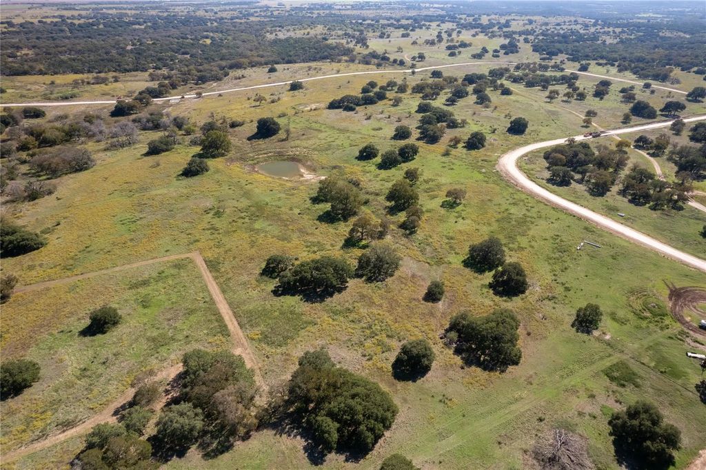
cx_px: 353
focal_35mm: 22
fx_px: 431
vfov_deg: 57.2
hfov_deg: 78.6
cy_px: 235
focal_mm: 8.38
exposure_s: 1/1000
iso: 110
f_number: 2.8
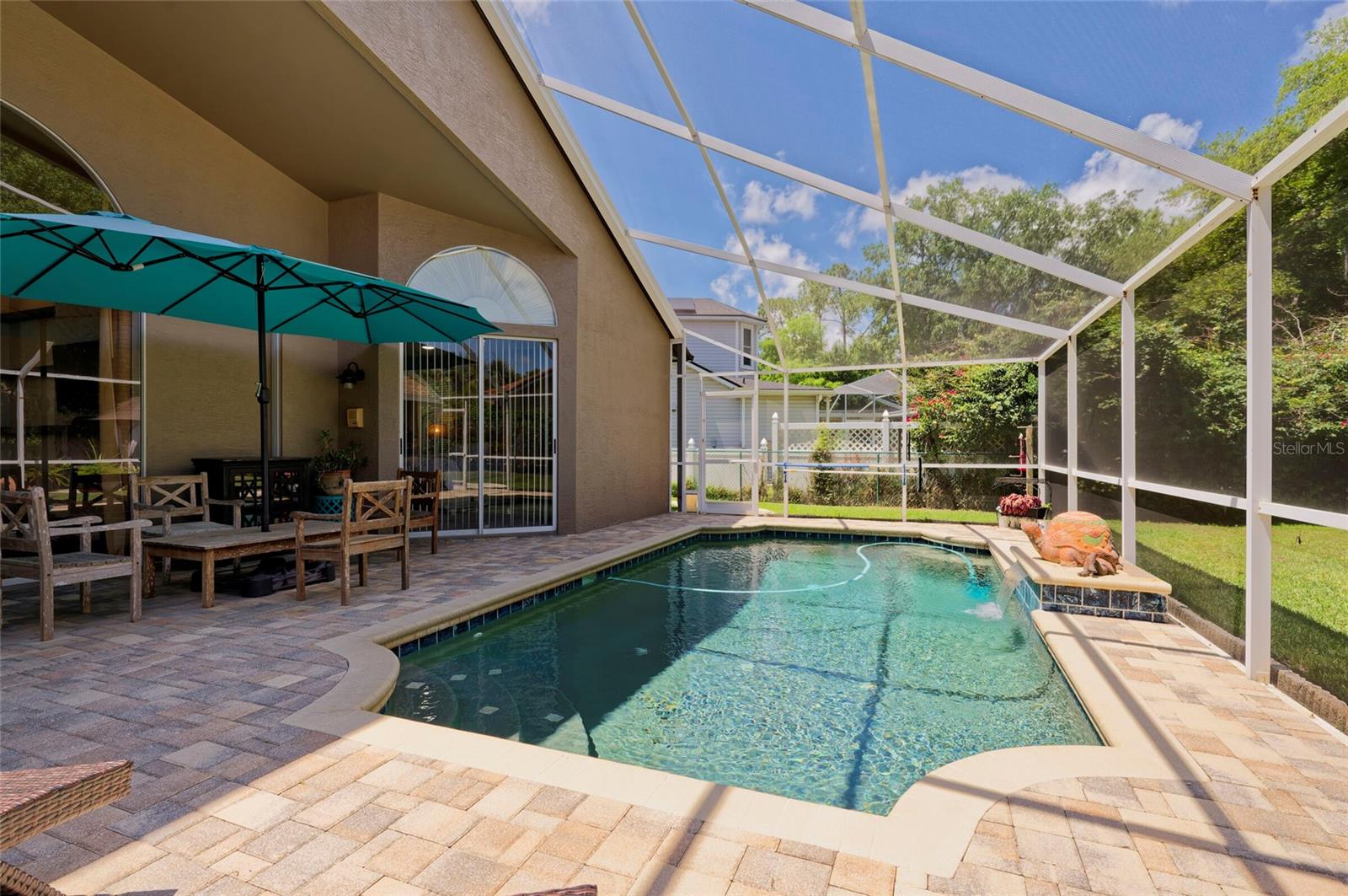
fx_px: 636
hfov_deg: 93.3
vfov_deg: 70.3
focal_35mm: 17
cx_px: 674
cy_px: 448
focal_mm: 17
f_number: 8
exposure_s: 1/200
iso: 250
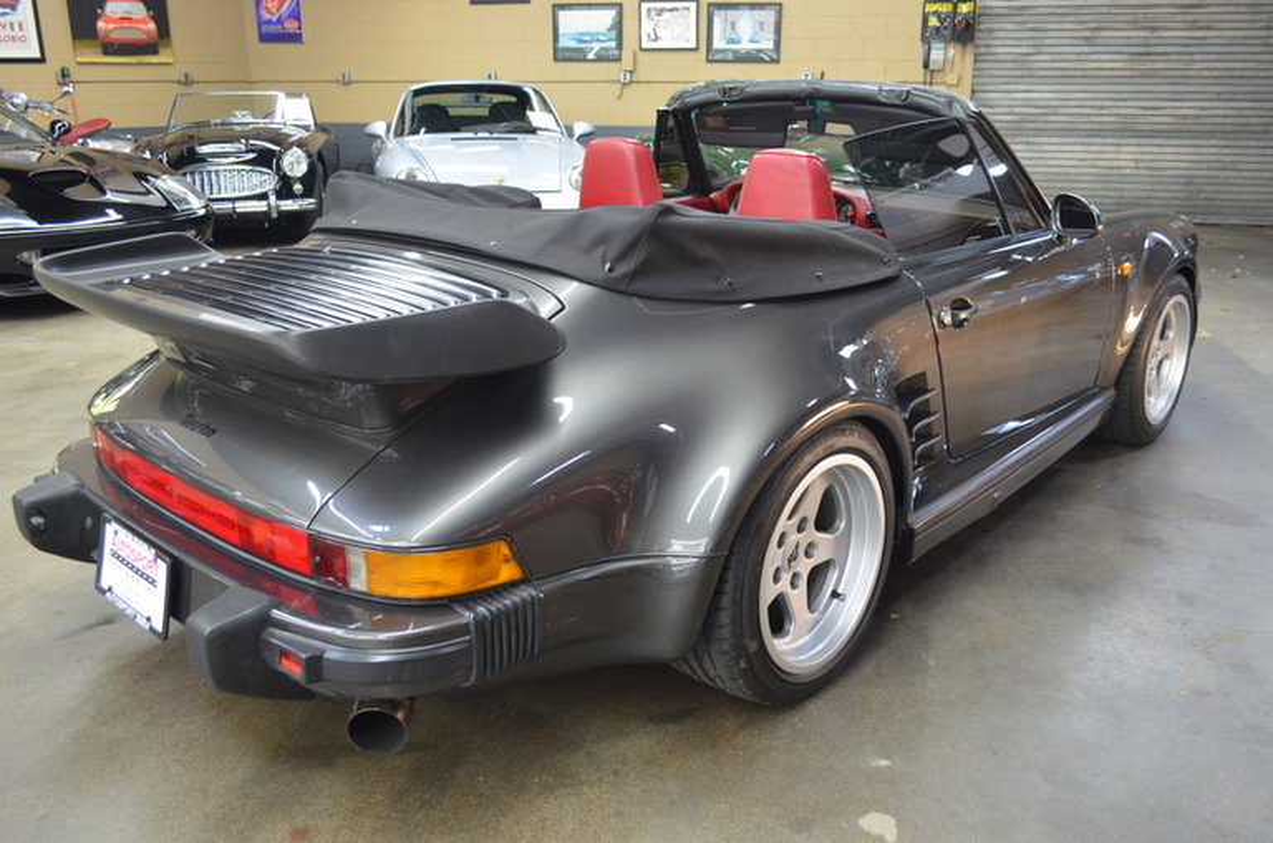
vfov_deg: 43.4
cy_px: 422
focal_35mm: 30
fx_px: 1059
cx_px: 636
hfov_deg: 62.0
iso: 1000
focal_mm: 20
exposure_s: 1/30
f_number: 3.8
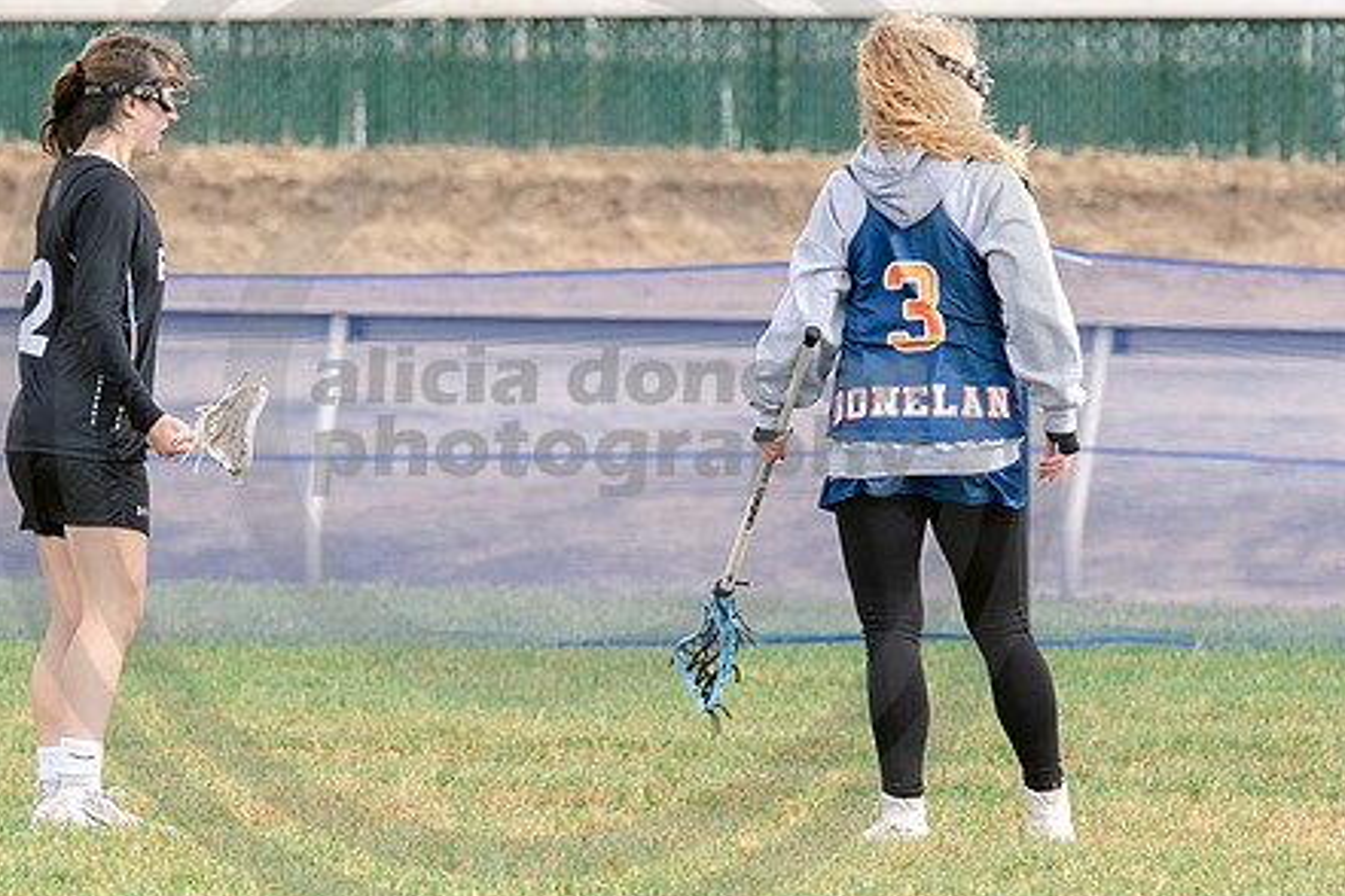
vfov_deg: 1.9
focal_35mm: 714
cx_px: 455
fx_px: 26674
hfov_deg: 2.9
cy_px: 656
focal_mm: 200
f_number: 4.5
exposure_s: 1/1250
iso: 400
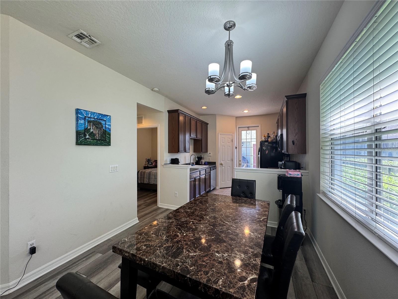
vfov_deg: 85.7
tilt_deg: +0.3
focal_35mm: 14
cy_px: 150
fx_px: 161
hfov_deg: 102.1
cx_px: 199
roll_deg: +0.3
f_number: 2.2
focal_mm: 2.22
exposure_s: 1/120
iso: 125
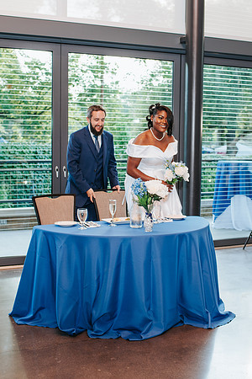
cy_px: 190
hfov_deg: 25.7
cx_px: 154
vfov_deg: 37.9
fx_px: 551
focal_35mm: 52
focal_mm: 35
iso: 360
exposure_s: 1/160
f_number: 2.8
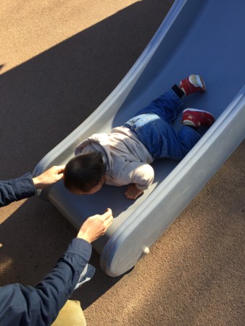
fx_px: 273
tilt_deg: -55.9
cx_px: 122
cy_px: 163
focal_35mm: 29
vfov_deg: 61.6
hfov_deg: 48.3
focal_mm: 4.15
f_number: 2.2
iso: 32
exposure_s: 1/608
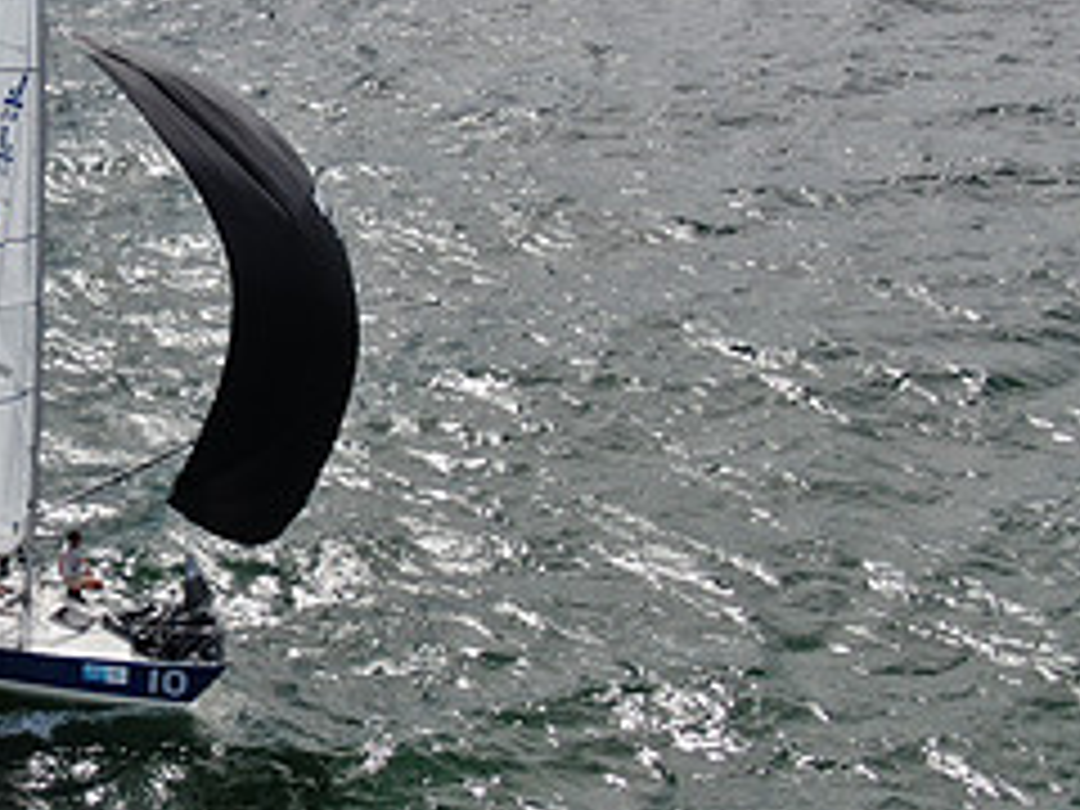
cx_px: -45
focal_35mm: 87
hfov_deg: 21.6
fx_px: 2714
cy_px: 421
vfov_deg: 17.0
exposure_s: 1/1250
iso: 100
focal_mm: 6.08
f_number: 3.3
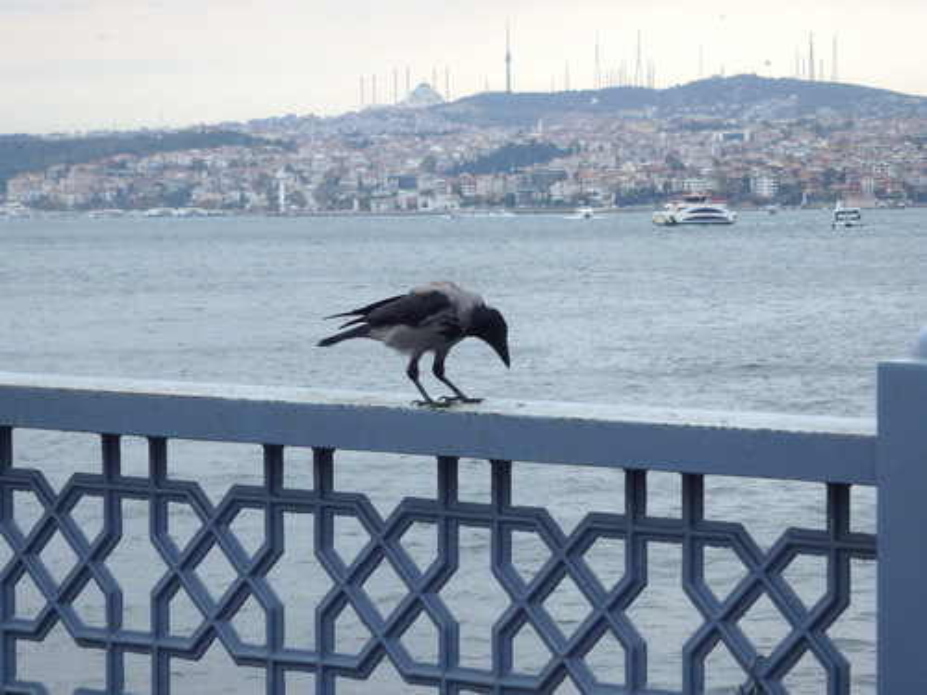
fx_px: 3749
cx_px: 464
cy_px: 348
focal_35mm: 140
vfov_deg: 10.6
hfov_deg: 14.1
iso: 200
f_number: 5.9
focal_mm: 25
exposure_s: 1/125
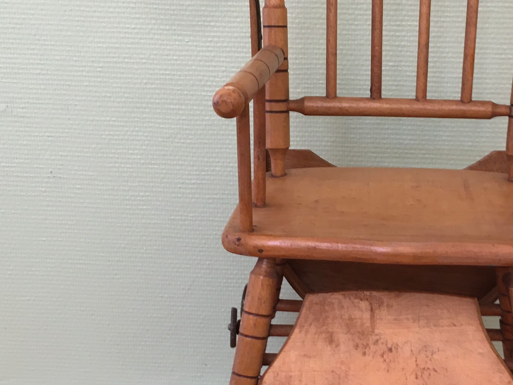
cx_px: 357
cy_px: 251
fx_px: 1008
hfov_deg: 28.3
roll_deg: -2.2
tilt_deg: -20.3
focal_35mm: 68
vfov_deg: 21.5
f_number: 2.2
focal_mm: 4.15
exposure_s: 1/33
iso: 80
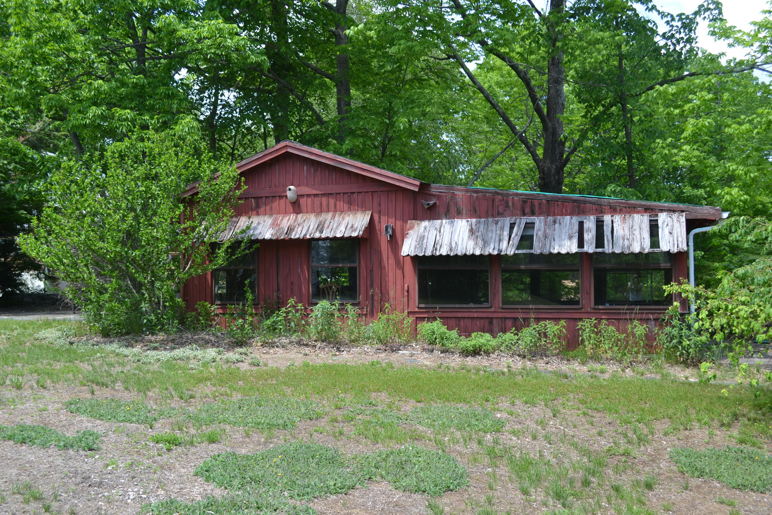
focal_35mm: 33
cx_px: 386
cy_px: 258
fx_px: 708
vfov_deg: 40.0
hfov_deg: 57.2
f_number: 5.6
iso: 100
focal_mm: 22
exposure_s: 1/125
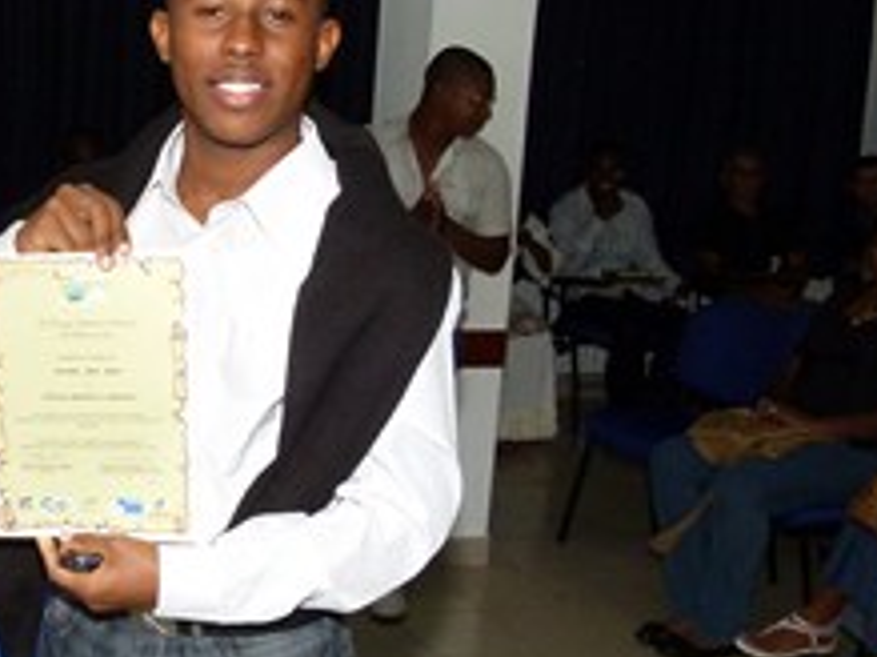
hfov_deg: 30.7
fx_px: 1443
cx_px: -48
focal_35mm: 57
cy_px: 298
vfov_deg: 25.6
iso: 200
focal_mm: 4.5
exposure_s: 1/80
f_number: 5
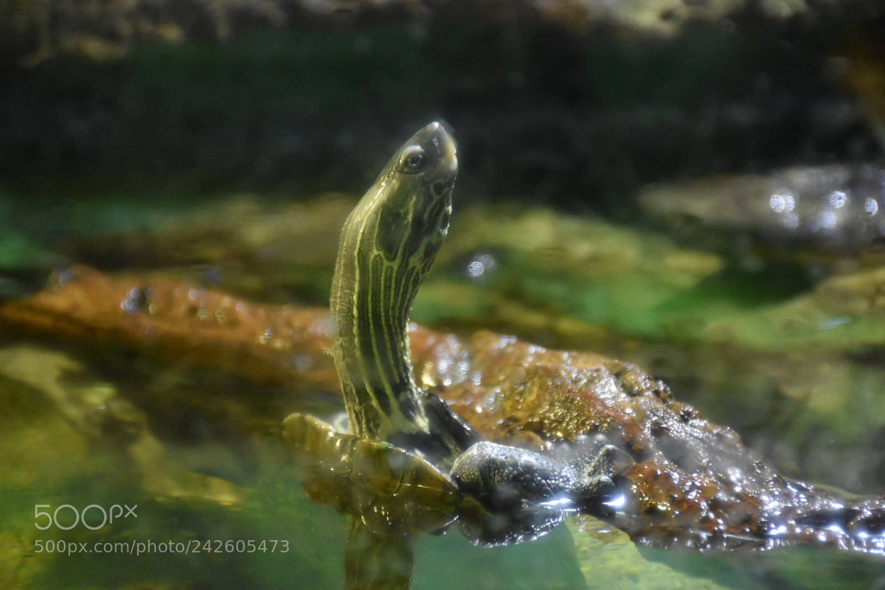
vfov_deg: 9.1
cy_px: 295
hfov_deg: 13.7
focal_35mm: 150
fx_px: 3687
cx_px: 442
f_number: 5.6
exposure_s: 1/60
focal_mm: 100
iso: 2000
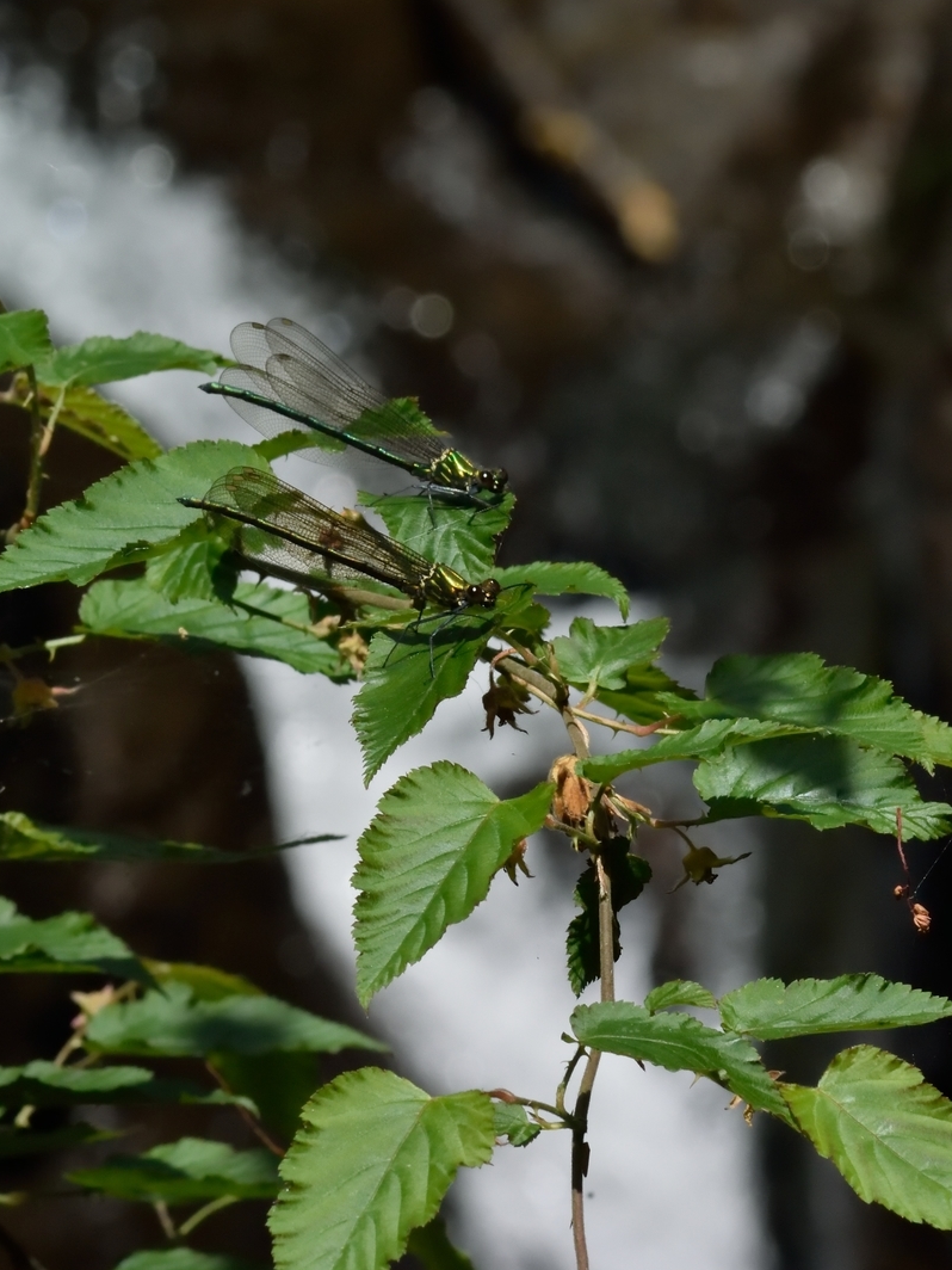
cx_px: 476
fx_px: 11257
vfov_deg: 6.5
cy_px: 579
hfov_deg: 4.8
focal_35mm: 307
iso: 800
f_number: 16
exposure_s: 1/500
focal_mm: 105
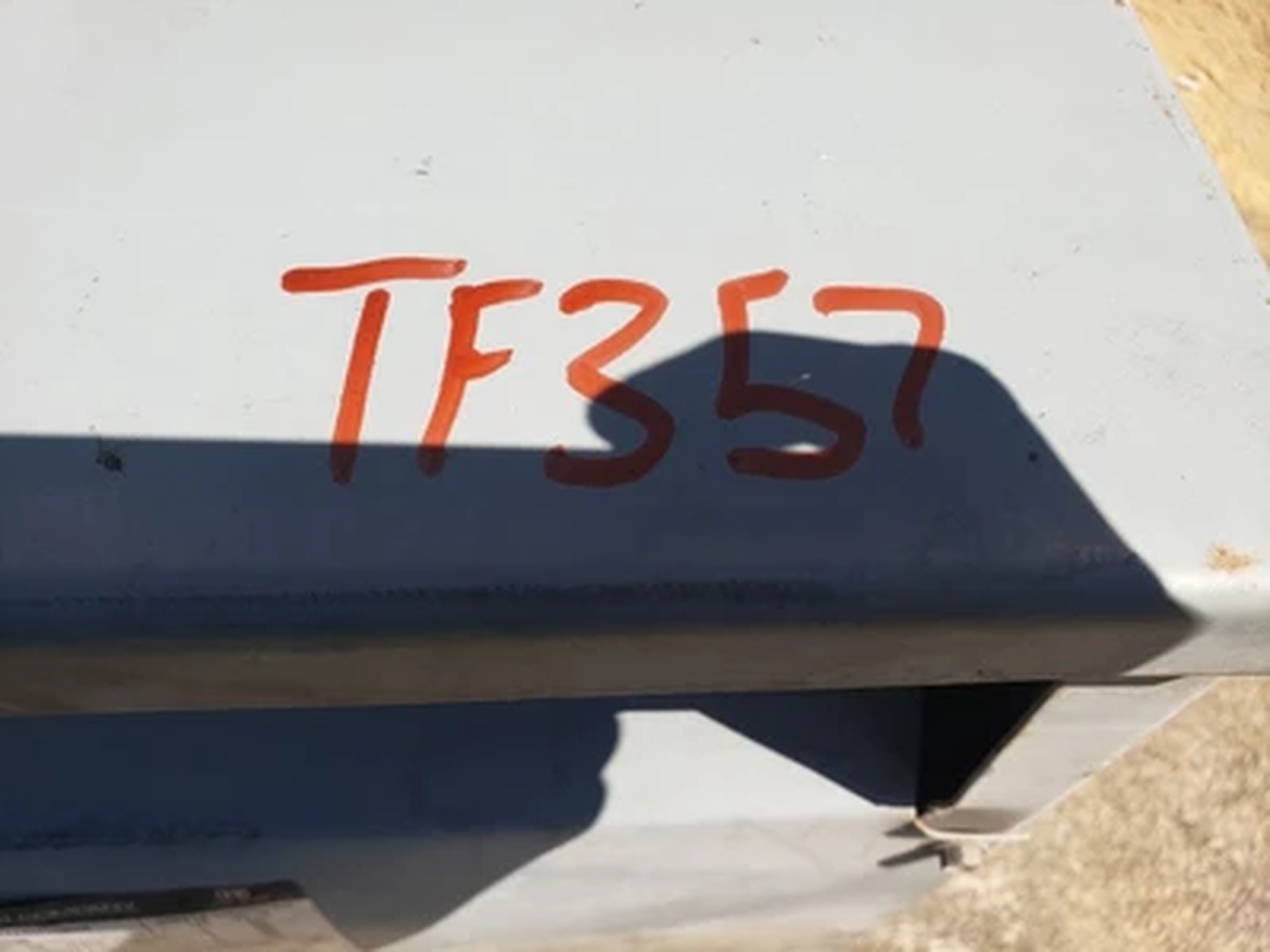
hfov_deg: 67.3
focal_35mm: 26
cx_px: 635
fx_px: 954
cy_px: 476
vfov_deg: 53.1
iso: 50
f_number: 2.4
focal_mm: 4.3
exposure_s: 1/693
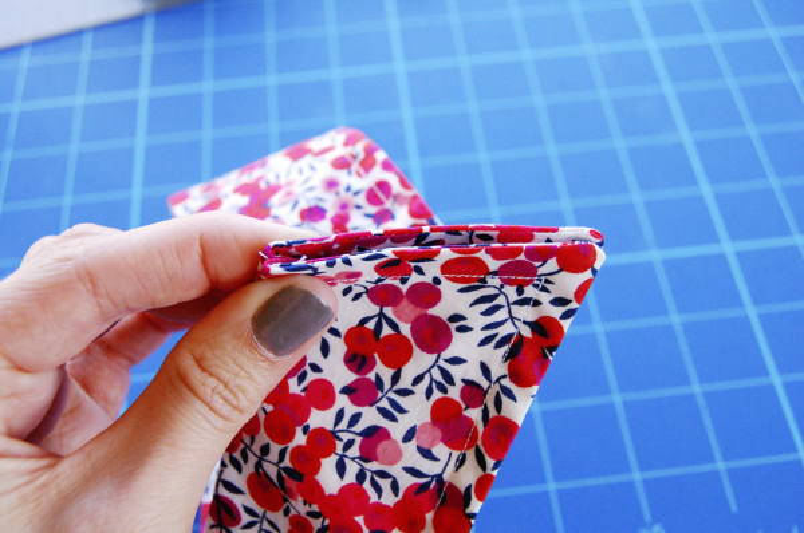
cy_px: 266
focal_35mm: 45
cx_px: 402
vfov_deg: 29.8
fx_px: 1003
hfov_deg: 43.7
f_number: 7.1
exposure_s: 1/200
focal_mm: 30
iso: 1600
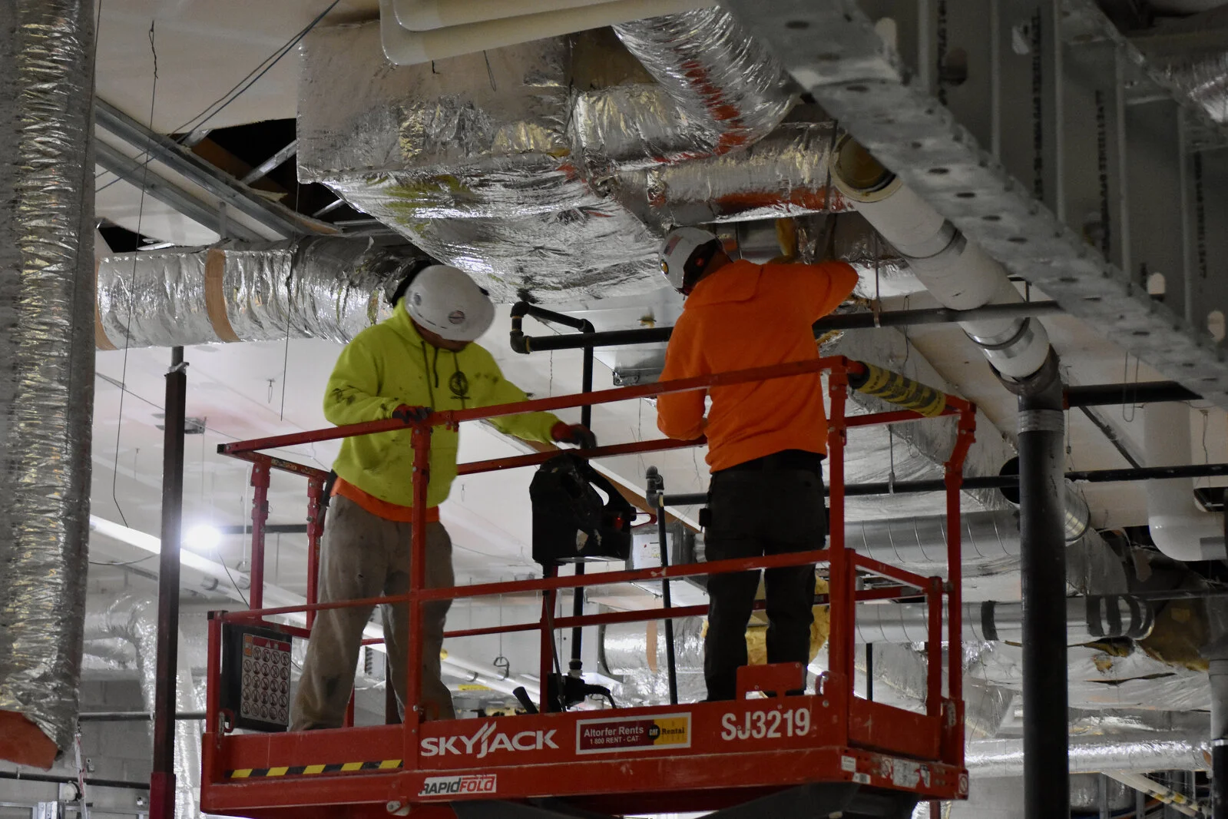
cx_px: 614
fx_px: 2814
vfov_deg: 16.6
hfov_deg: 24.6
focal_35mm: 82
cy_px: 410
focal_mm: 55
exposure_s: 1/60
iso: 3600
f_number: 4
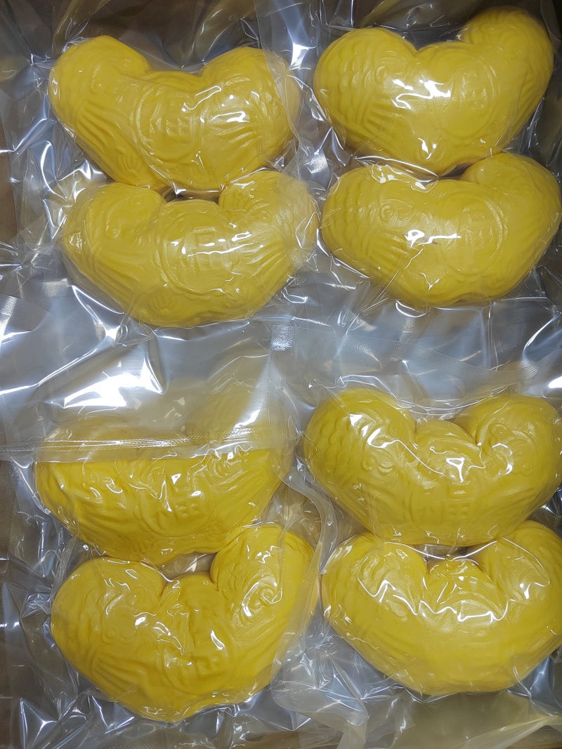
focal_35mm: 23
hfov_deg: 58.9
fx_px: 498
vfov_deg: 73.9
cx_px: 281
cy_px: 374
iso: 1009
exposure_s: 1/100
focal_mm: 5.52
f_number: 1.9
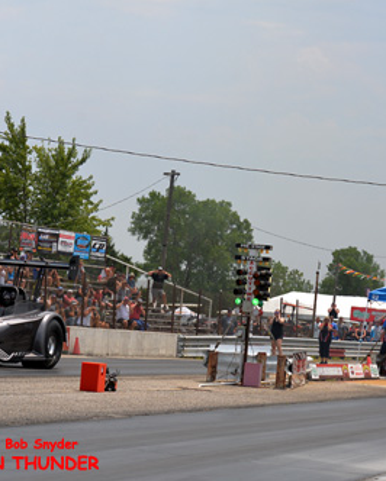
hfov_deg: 15.6
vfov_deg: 19.4
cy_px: 240
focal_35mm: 99
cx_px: 208
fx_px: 1412
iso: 400
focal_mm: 70
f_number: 7.1
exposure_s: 1/2000
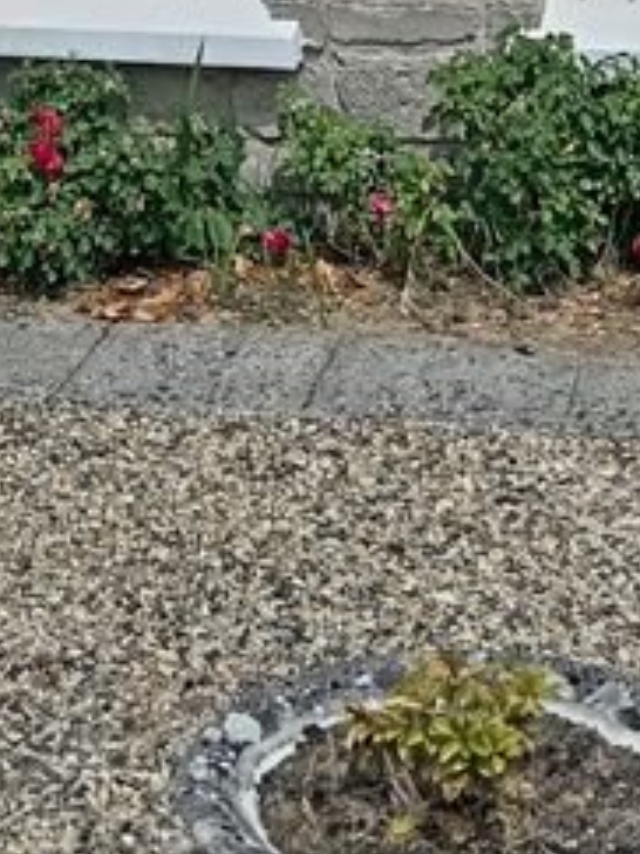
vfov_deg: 16.7
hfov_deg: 14.1
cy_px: -562
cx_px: 4
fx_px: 2541
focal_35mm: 103
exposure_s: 1/1156
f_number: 1.8
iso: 104
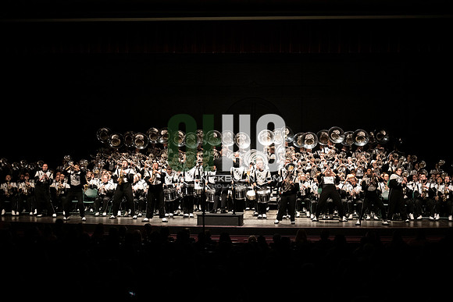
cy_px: 151
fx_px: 881
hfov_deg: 28.8
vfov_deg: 19.5
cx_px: 226
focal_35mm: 70
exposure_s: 1/500
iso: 5000
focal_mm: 70
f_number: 4
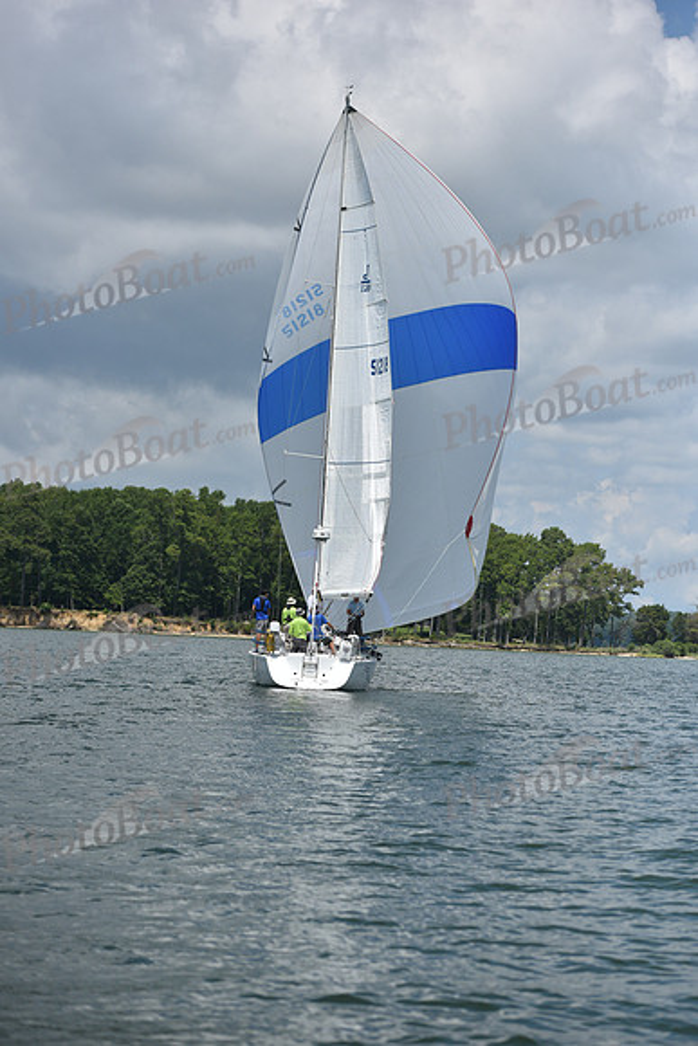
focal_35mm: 86
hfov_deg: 15.9
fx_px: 2499
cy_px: 523
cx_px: 349
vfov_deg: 23.6
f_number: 4
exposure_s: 1/8000
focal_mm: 86
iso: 320
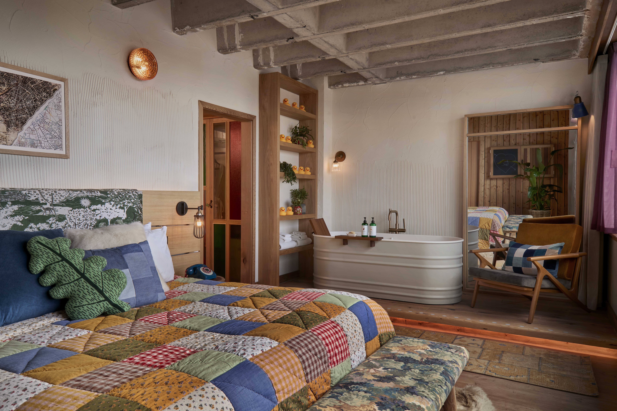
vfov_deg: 49.6
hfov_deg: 69.4
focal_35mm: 26
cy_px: 206
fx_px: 446
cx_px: 308
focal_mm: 26
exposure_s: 1/13
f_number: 16
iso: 200
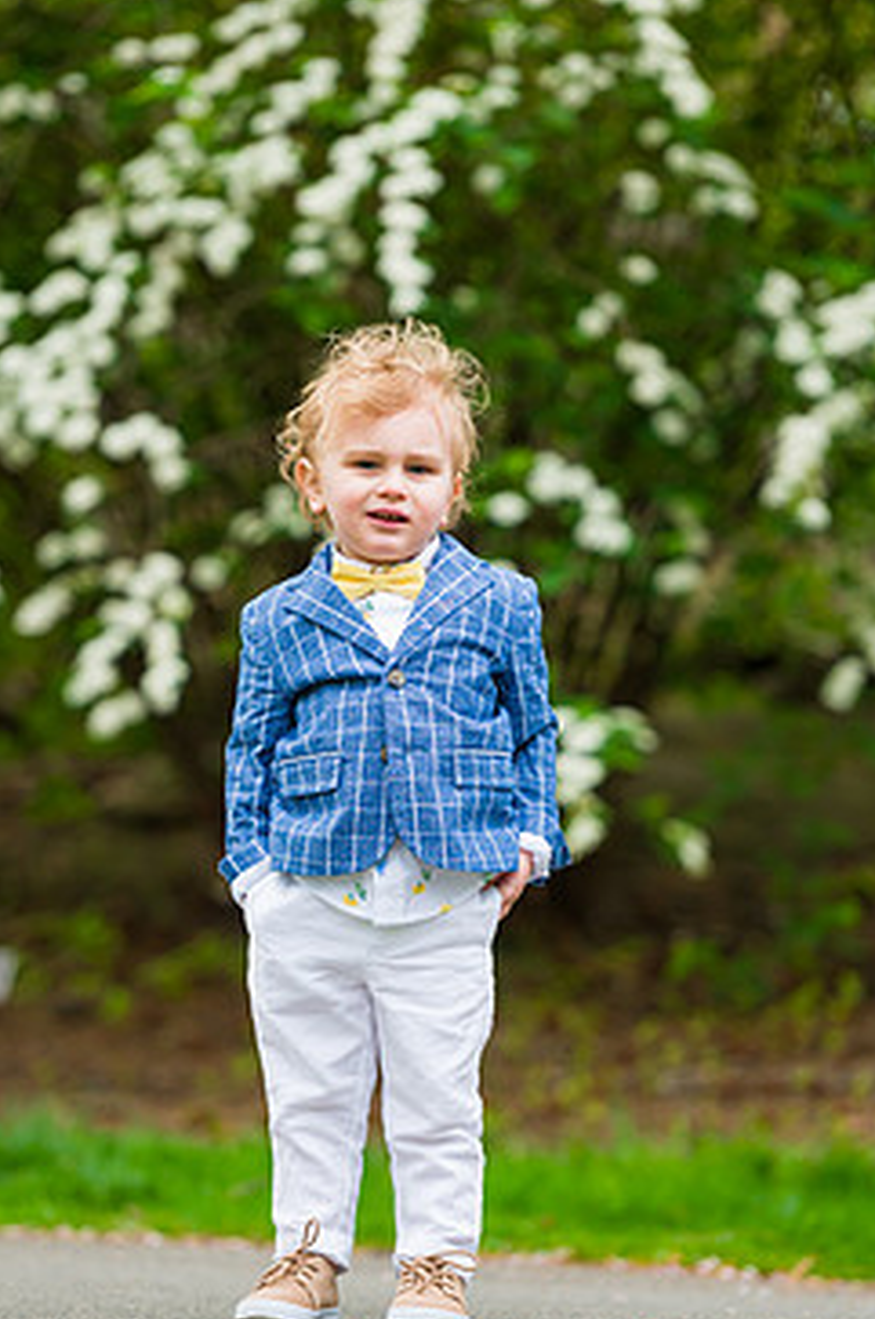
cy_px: 705
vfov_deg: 9.2
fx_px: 8153
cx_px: 358
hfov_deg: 6.1
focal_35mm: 223
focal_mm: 180
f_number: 3.5
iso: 200
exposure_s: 1/320
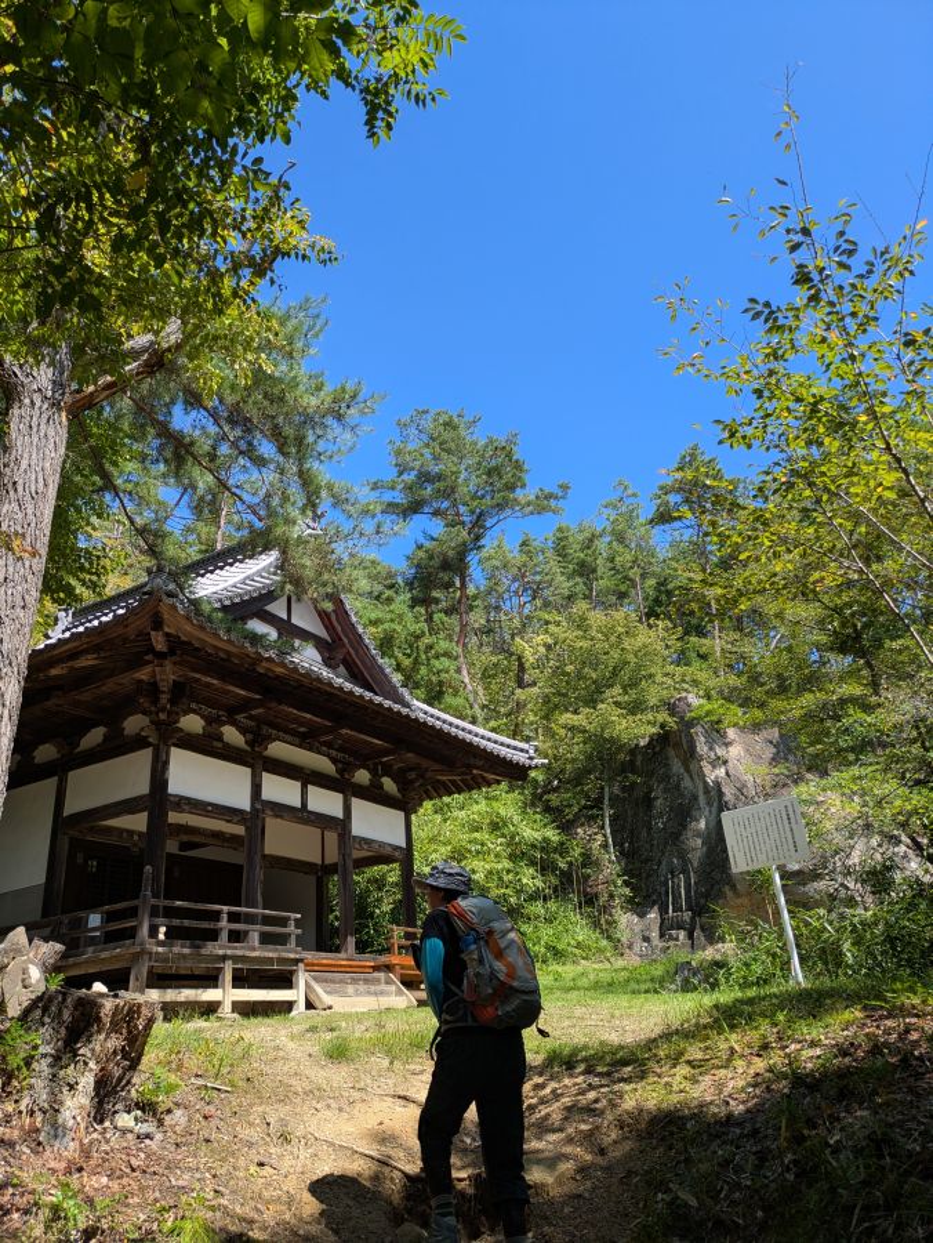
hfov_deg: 54.9
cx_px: 466
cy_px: 622
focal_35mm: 25
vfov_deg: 69.4
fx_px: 898
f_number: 1.89
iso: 44
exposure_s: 1/817
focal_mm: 5.43
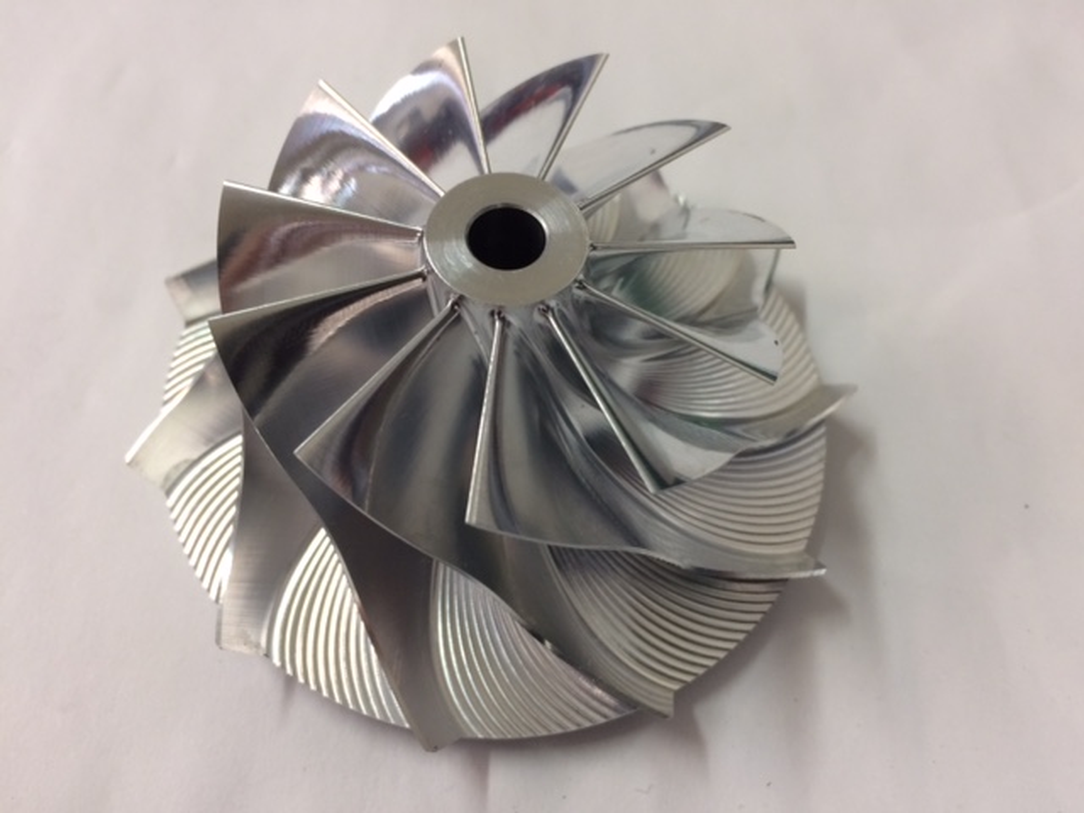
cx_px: 542
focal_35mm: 29
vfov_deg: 48.2
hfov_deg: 61.7
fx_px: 908
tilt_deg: -63.1
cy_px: 406
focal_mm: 4.15
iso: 50
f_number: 2.2
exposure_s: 1/33
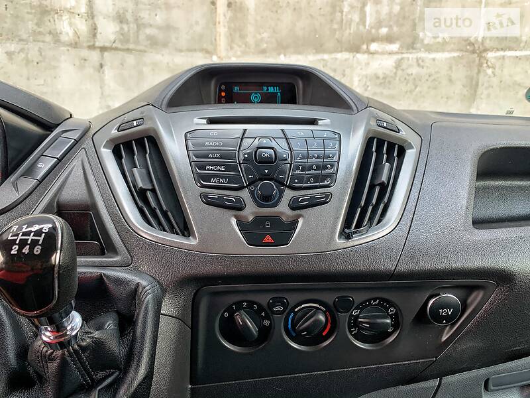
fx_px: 398
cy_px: 199
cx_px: 265
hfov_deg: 67.3
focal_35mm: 26
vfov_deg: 53.1
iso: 32
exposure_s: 1/121
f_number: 1.8
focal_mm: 4.2
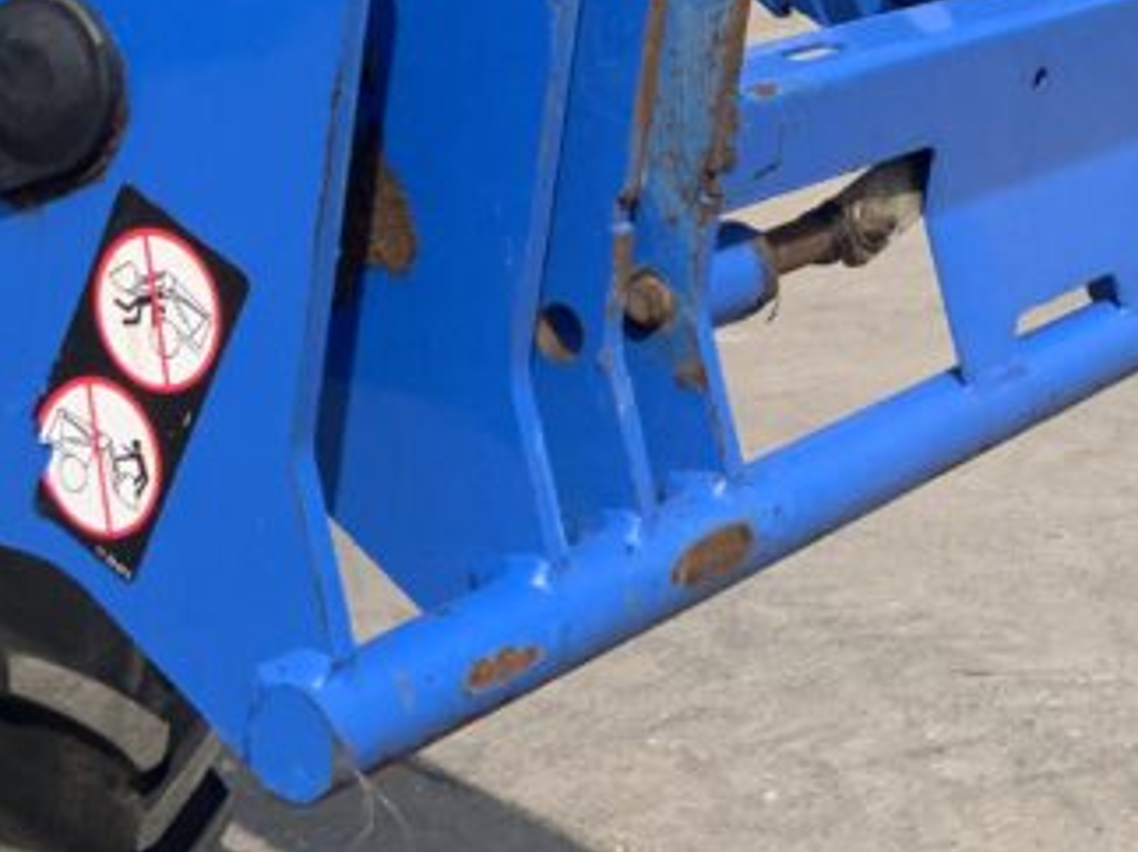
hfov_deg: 20.9
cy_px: -46
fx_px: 3023
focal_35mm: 92
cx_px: 1008
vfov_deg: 15.7
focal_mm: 3
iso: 16
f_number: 1.8
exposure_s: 1/1786
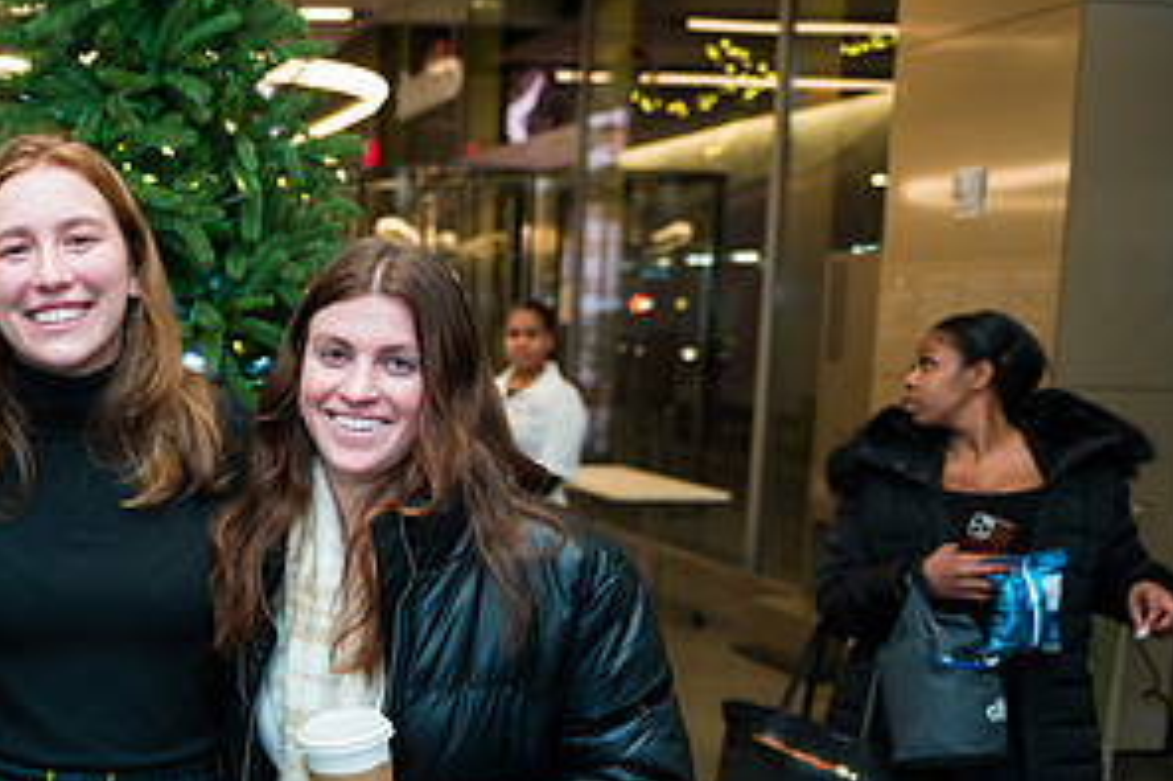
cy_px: 583
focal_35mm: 51
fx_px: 1661
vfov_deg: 26.1
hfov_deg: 35.9
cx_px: 63
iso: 400
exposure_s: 1/200
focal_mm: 26
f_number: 4
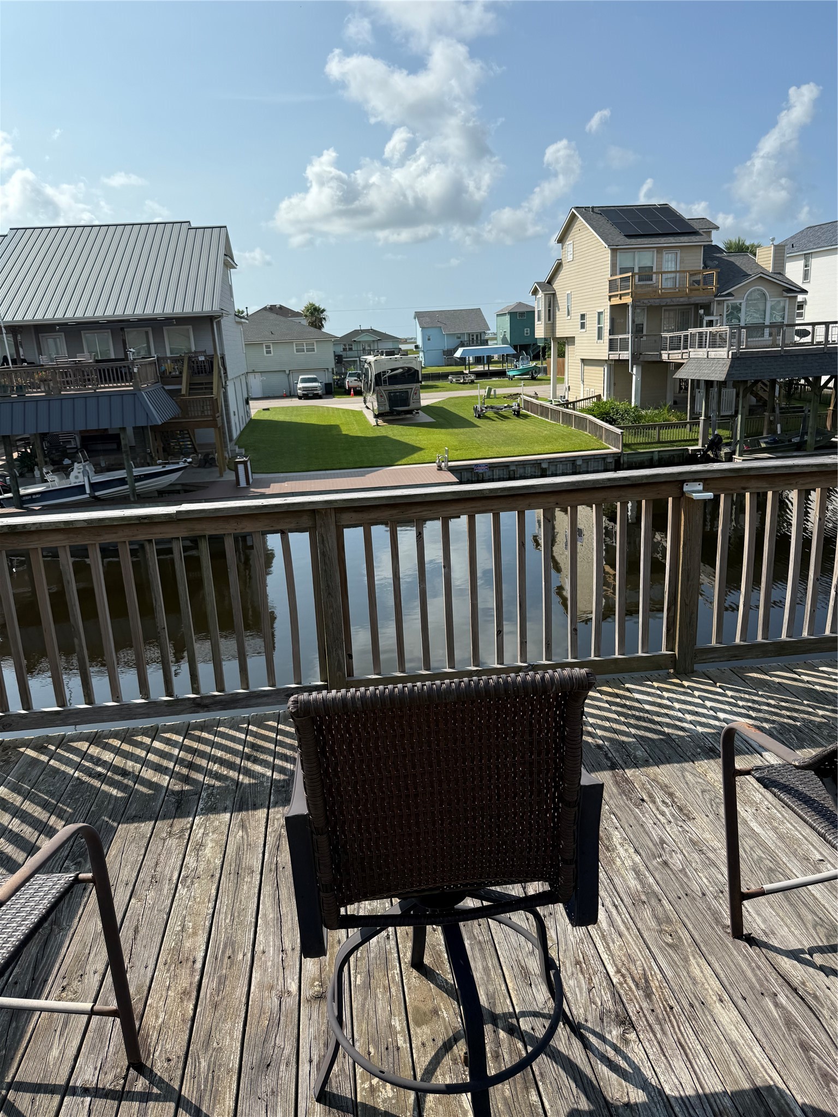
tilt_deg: -14.9
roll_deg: +0.2
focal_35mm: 24
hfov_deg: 56.8
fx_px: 775
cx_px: 419
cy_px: 558
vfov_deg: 71.6
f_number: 1.78
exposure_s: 1/5319
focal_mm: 6.76
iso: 80
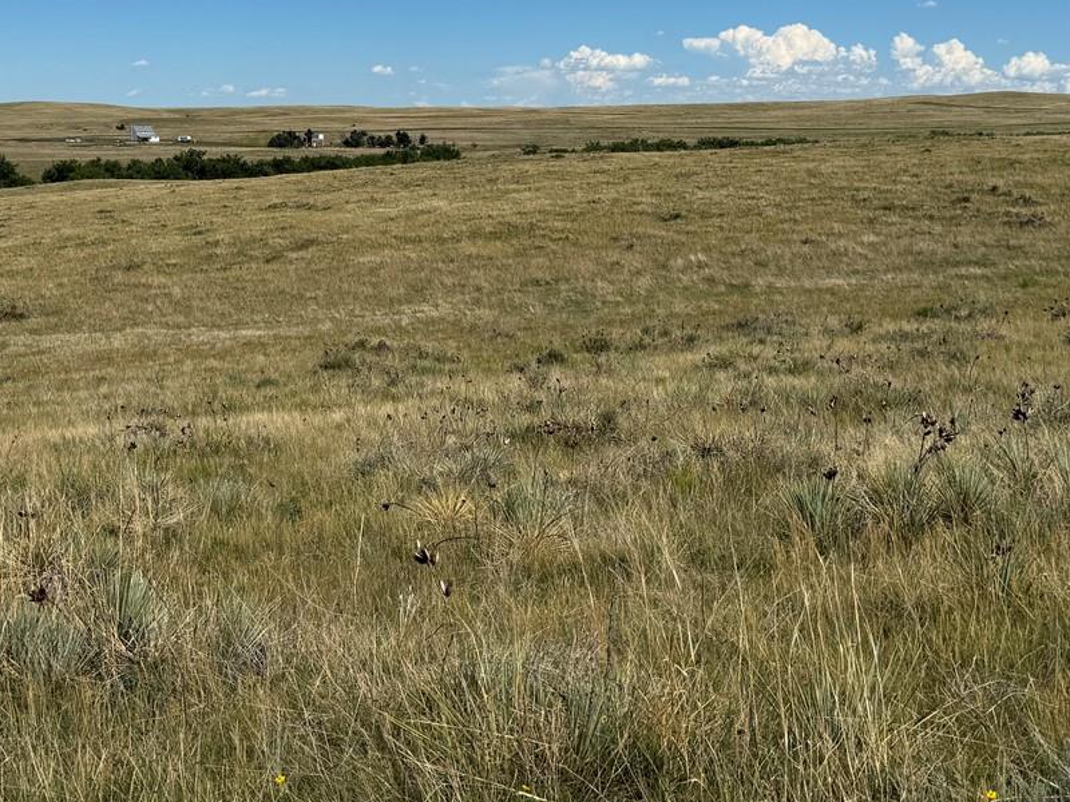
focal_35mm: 48
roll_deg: -0.1
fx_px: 1484
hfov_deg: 39.5
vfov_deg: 30.1
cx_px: 439
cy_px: 297
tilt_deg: -7.5
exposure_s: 1/7092
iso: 80
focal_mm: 6.76
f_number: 1.78
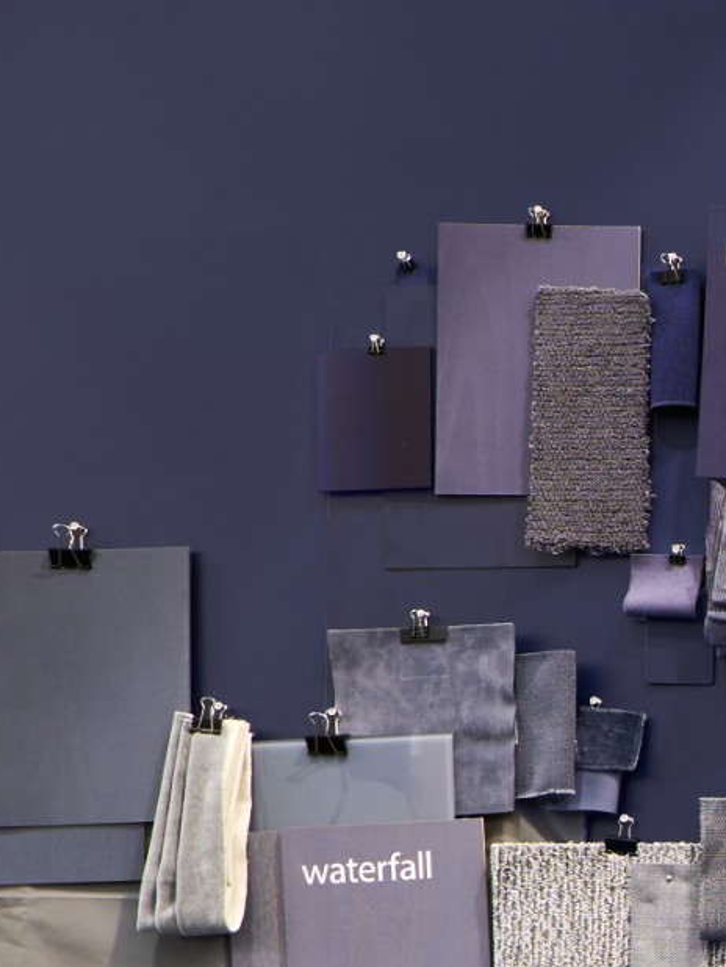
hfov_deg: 11.0
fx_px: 3130
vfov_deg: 16.8
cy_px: 1177
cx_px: 1785
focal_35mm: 112
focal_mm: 24
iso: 100
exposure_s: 5
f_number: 11
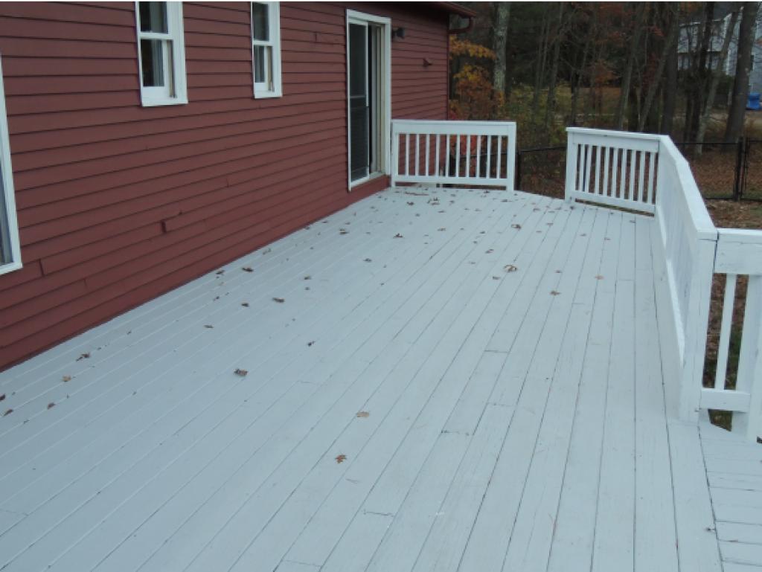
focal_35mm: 40
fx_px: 881
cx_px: 381
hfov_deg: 46.8
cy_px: 286
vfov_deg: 36.0
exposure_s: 1/250
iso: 400
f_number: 3.3
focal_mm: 7.1
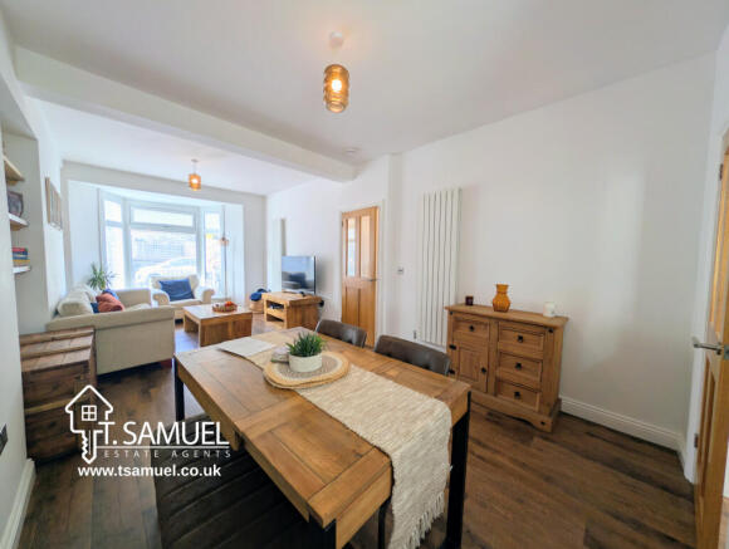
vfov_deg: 94.7
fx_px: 253
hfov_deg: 110.4
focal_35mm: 12
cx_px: 364
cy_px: 274
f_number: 1.95
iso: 50
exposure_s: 1/123
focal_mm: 2.23
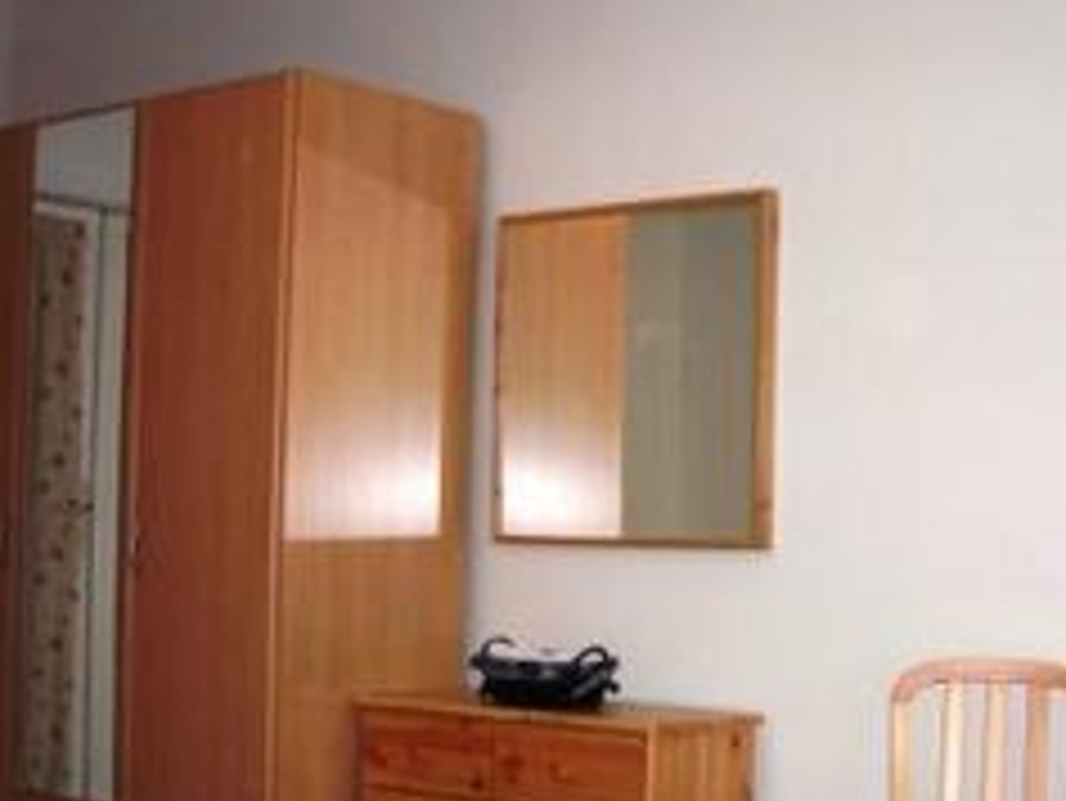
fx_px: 1818
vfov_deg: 24.6
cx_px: 747
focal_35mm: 59
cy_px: 576
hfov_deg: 32.3
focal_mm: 6.3
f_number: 3.2
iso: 50
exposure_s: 1/60.1
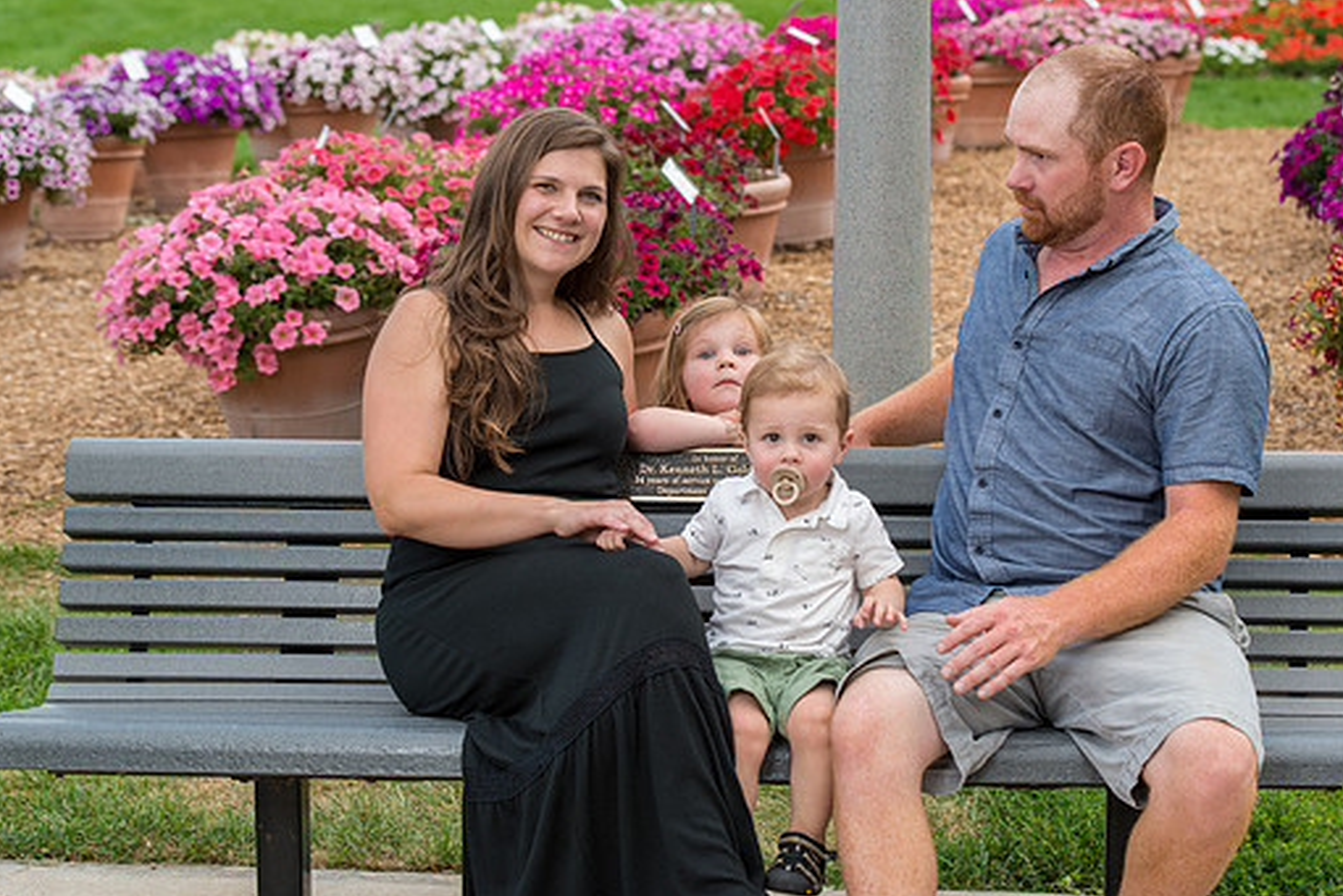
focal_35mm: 93
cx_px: 749
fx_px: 3470
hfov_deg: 21.9
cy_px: 443
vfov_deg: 14.7
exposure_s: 1/250
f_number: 6.3
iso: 400
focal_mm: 82
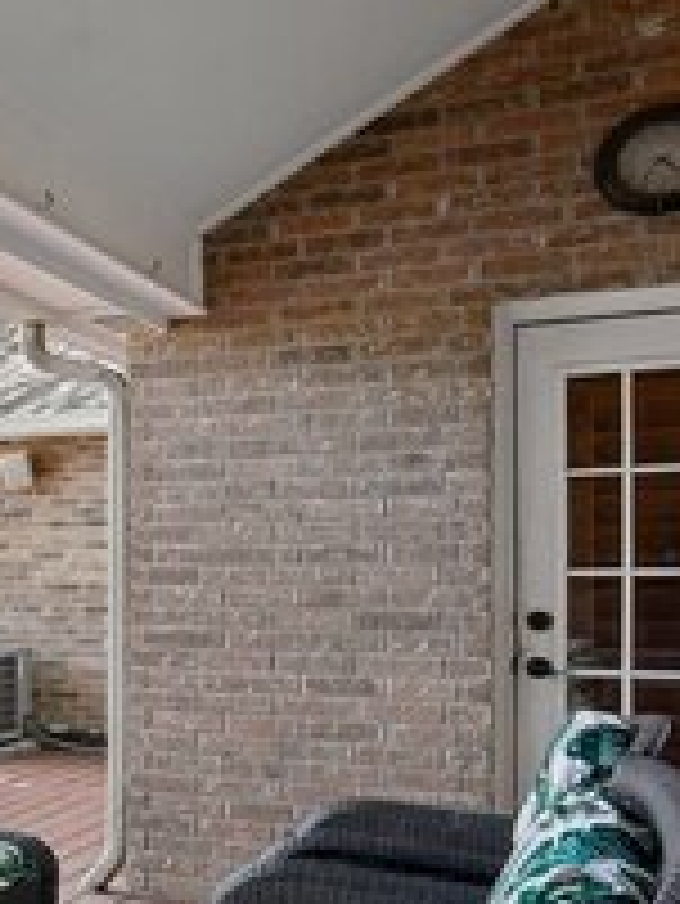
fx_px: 1282
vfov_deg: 38.5
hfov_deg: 21.8
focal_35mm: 49
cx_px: -468
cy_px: 600
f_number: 8
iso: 200
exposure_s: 1/30
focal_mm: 16
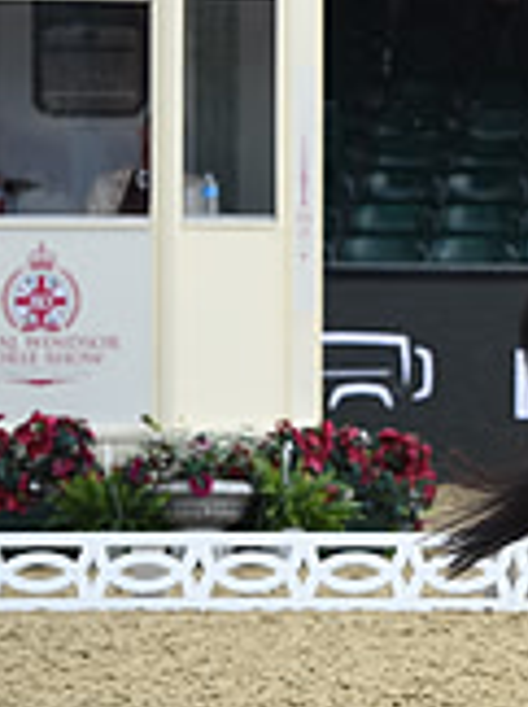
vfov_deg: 3.5
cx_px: 1121
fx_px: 11582
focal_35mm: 568
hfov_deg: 2.6
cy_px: 105
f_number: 5
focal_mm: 165
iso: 500
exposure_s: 1/1250
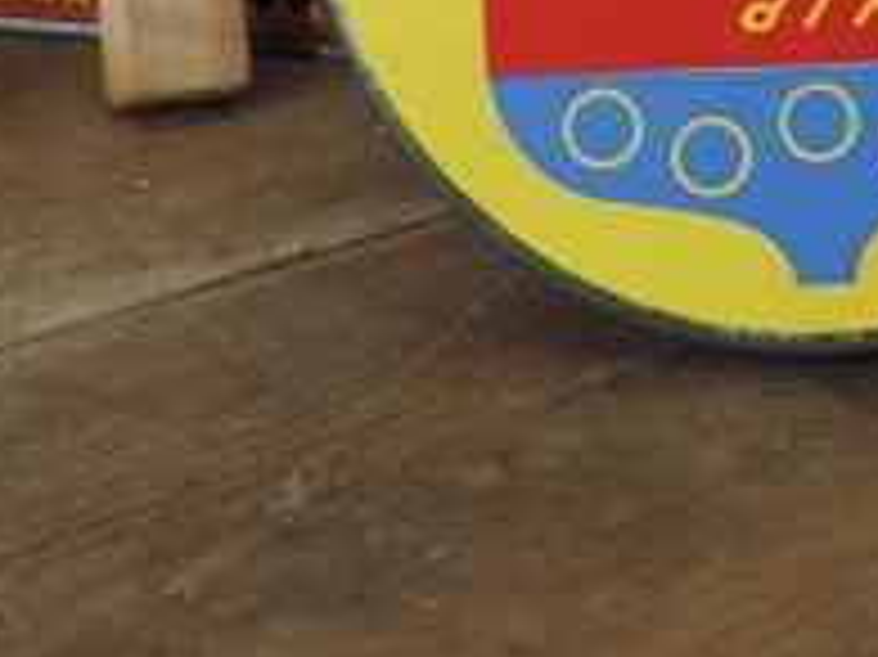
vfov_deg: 17.9
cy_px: -302
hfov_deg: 25.7
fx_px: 1876
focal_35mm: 74
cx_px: 743
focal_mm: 4.3
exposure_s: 1/30
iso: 125
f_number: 3
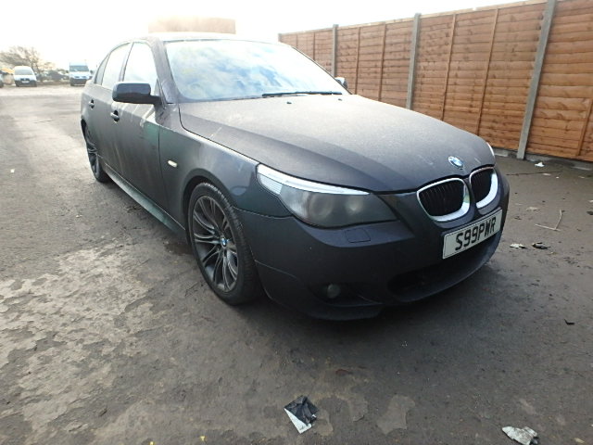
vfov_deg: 63.4
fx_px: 360
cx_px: 296
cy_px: 222
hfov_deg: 79.0
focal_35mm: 21
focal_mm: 3.7
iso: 500
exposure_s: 1/250
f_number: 3.5
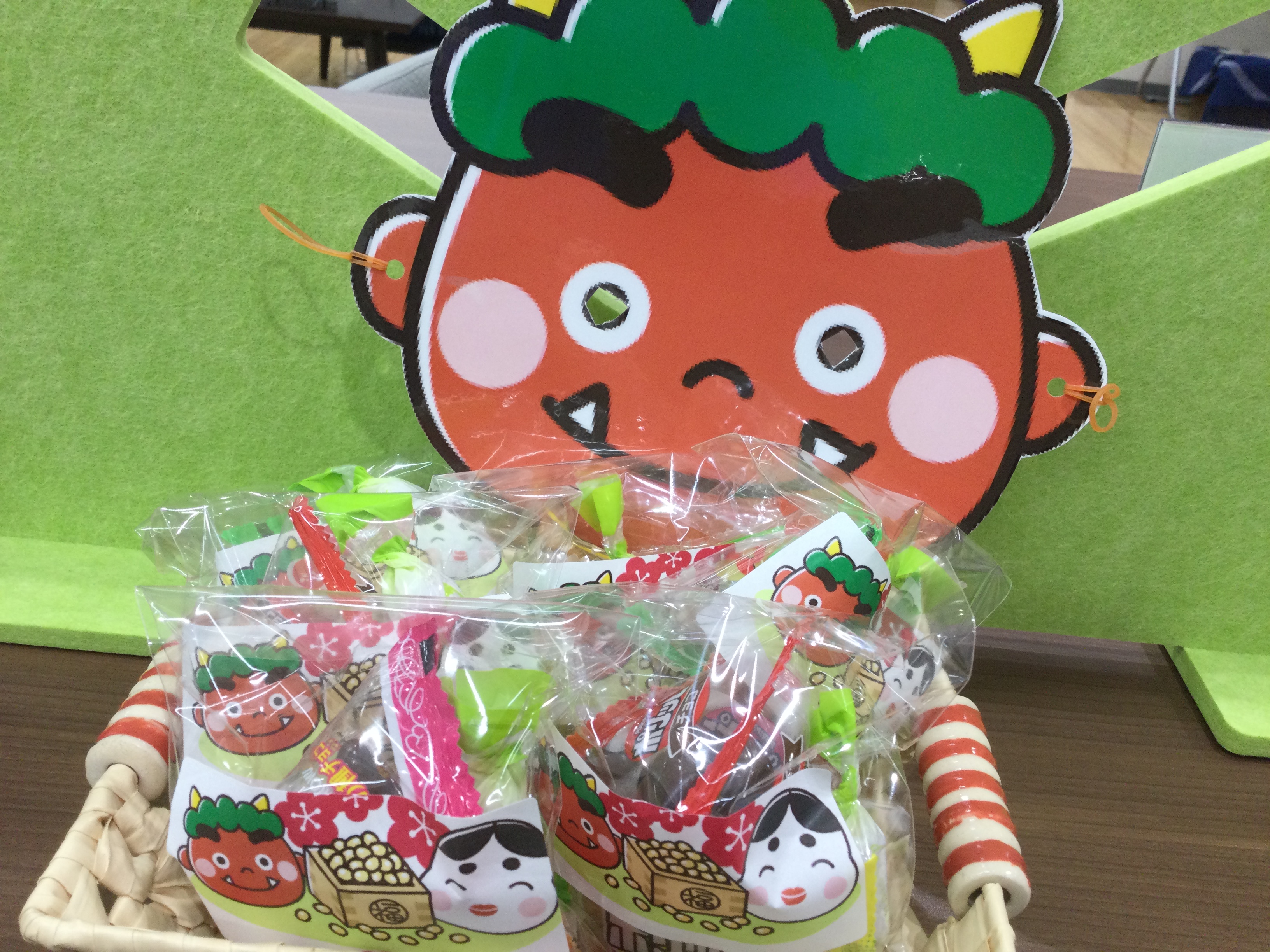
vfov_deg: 45.4
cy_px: 476
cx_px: 635
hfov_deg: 58.4
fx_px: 1137
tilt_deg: -32.1
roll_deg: -7.5
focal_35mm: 31
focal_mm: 3.3
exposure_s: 1/40
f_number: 2.4
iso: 32
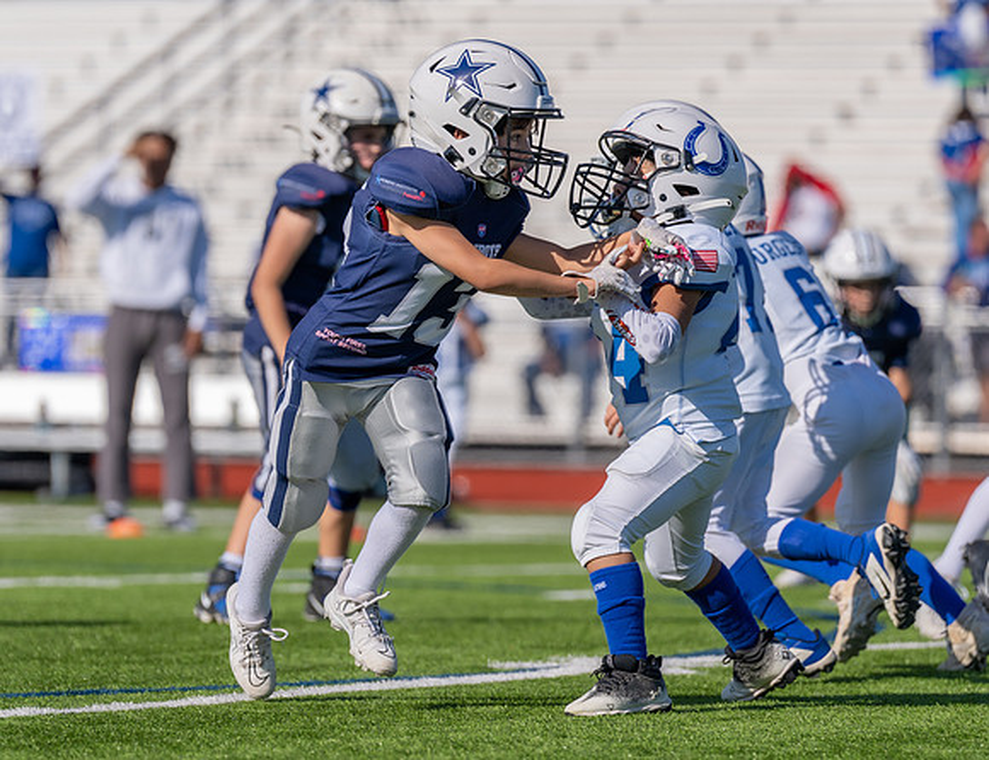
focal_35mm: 286
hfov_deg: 6.9
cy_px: 398
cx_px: 489
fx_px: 8237
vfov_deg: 5.3
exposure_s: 1/2000
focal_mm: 200
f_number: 3.5
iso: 100
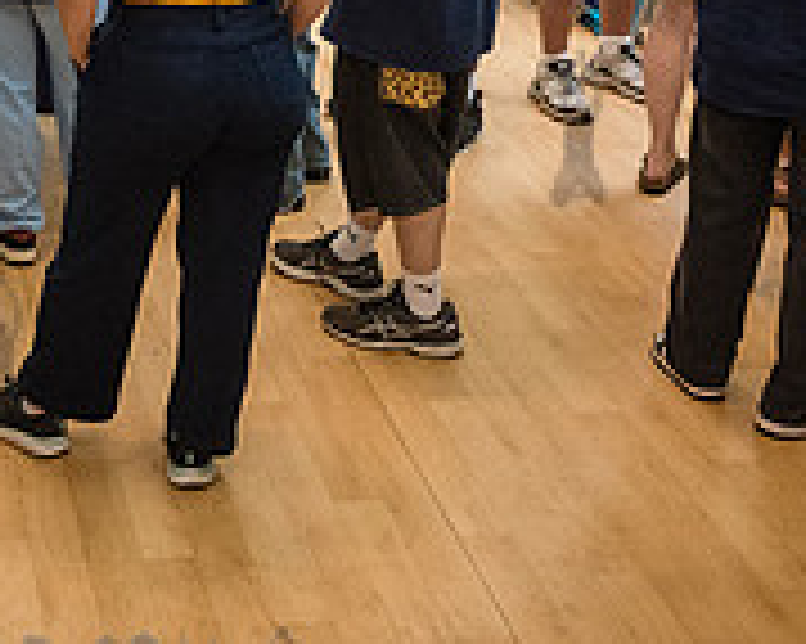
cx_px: -5
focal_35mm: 75
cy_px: -92
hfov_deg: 24.2
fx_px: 1788
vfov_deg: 19.4
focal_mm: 24
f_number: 4.5
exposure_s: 1/400
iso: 3200
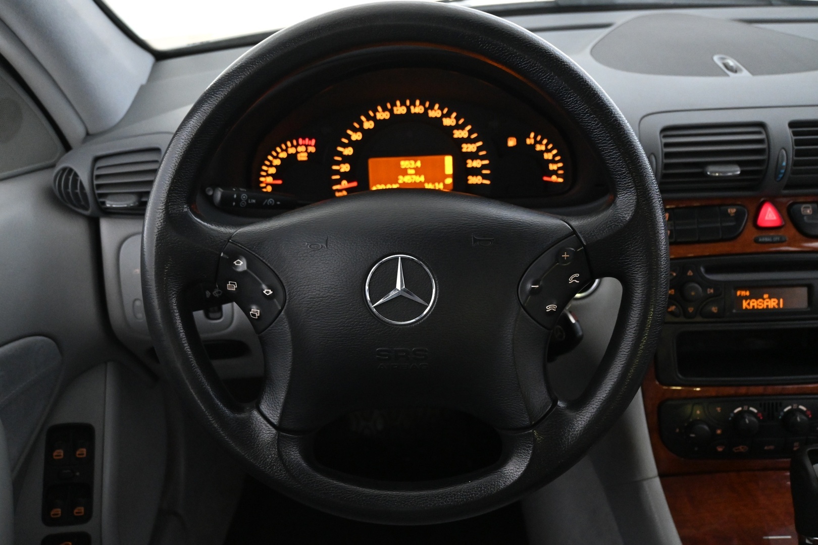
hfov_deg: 59.5
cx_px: 409
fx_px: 716
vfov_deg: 41.7
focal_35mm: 32
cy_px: 272
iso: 4500
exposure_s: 1/30
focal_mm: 21
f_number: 4
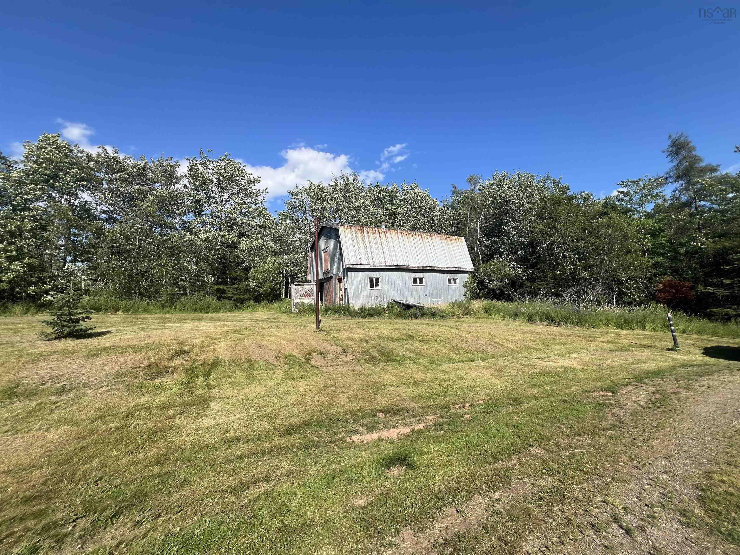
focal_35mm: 13
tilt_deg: +5.3
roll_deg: +3.0
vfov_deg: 89.9
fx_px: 278
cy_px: 278
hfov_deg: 106.2
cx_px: 370
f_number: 1.8
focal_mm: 1.57
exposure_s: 1/1597
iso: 32
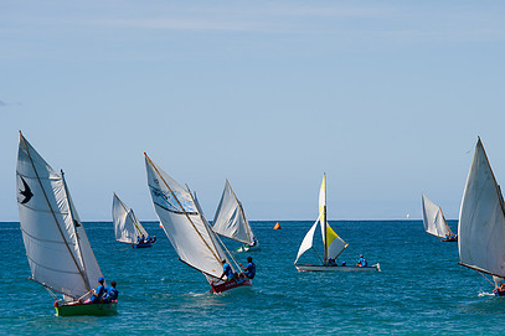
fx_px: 3393
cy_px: 229
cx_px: 236
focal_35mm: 242
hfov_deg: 8.5
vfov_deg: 5.7
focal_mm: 170
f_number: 8
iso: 100
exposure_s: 1/500
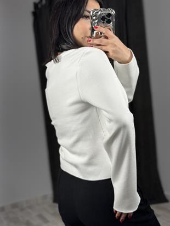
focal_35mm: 48
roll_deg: +8.4
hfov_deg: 30.3
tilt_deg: -29.0
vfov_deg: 39.6
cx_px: 85
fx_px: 314
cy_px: 113
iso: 80
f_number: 1.78
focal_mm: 6.86
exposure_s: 1/141
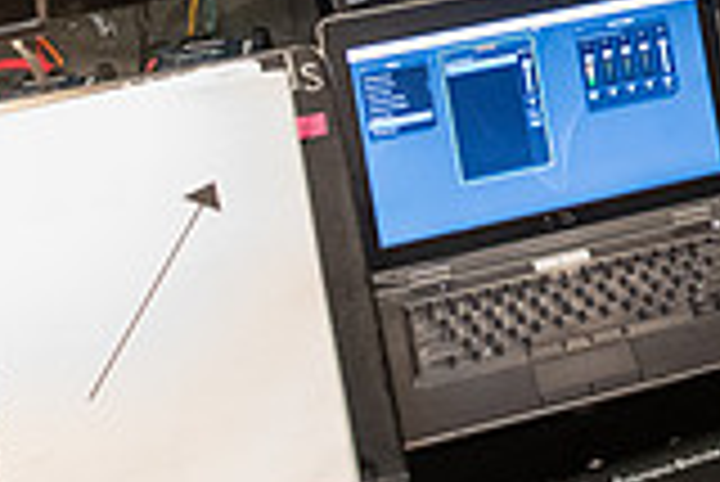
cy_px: -173
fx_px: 1742
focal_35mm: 87
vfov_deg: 14.9
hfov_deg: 21.0
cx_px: 963
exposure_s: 1/80
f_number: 3.2
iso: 4000
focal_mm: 24
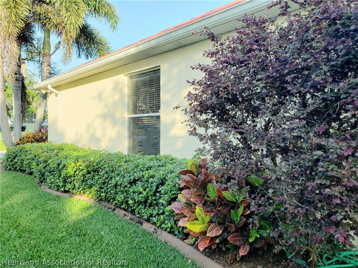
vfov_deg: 53.1
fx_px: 269
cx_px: 179
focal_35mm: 26
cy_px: 134
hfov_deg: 67.3
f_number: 2.4
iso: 50
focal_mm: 4.3
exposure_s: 1/509
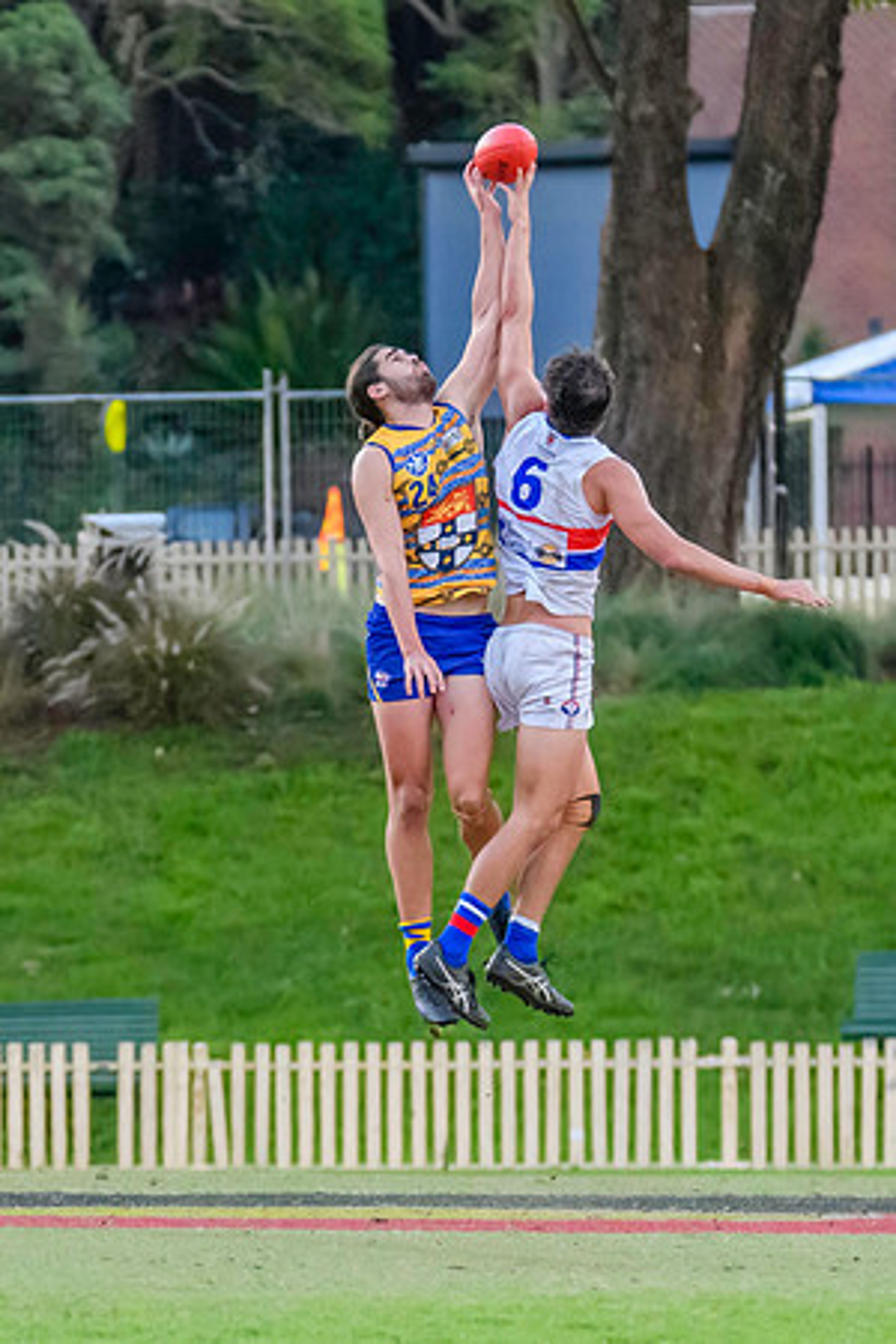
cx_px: 313
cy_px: 756
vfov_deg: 3.2
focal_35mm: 651
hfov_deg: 2.1
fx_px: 24286
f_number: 5.6
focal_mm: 250
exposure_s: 1/1600
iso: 10000
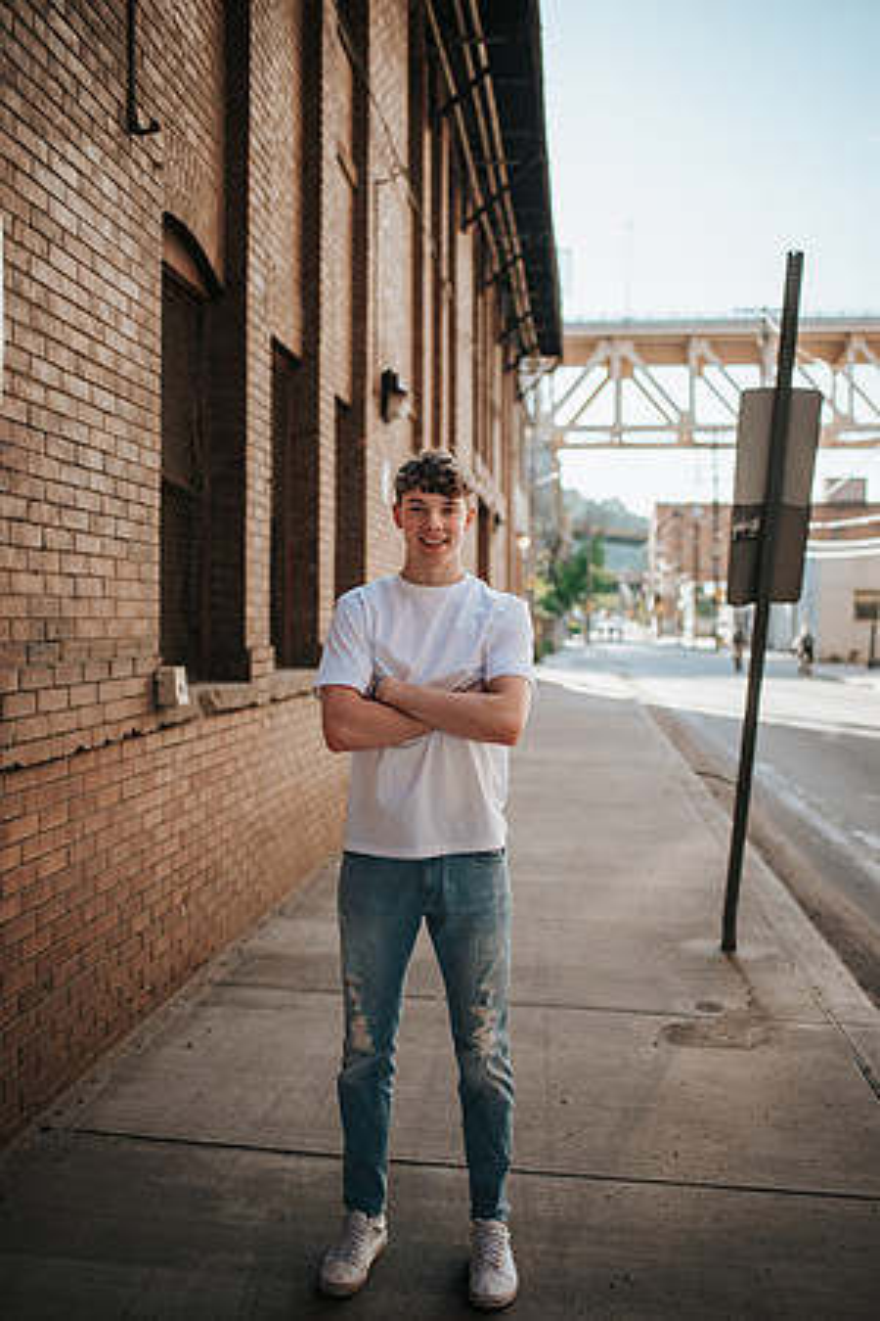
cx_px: 440
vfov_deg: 54.4
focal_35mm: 35
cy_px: 660
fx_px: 1283
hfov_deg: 37.9
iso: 100
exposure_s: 1/1250
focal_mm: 35
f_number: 1.8
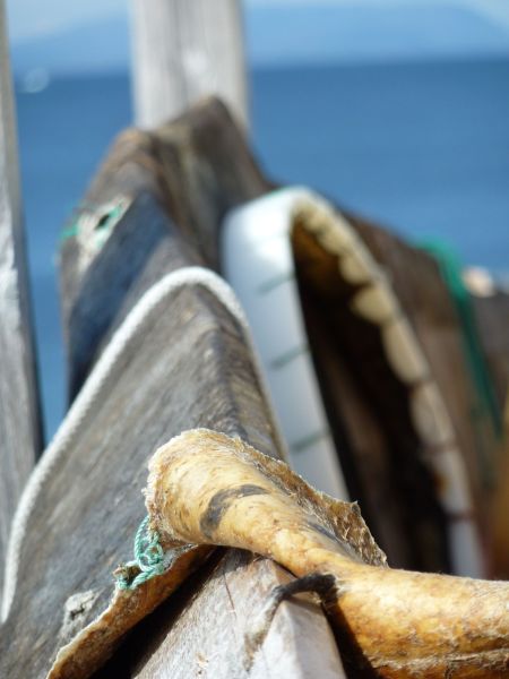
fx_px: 5882
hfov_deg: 5.0
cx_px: 254
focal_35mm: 300
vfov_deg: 6.6
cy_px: 340
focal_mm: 49.2
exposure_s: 1/400
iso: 80
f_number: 5.6
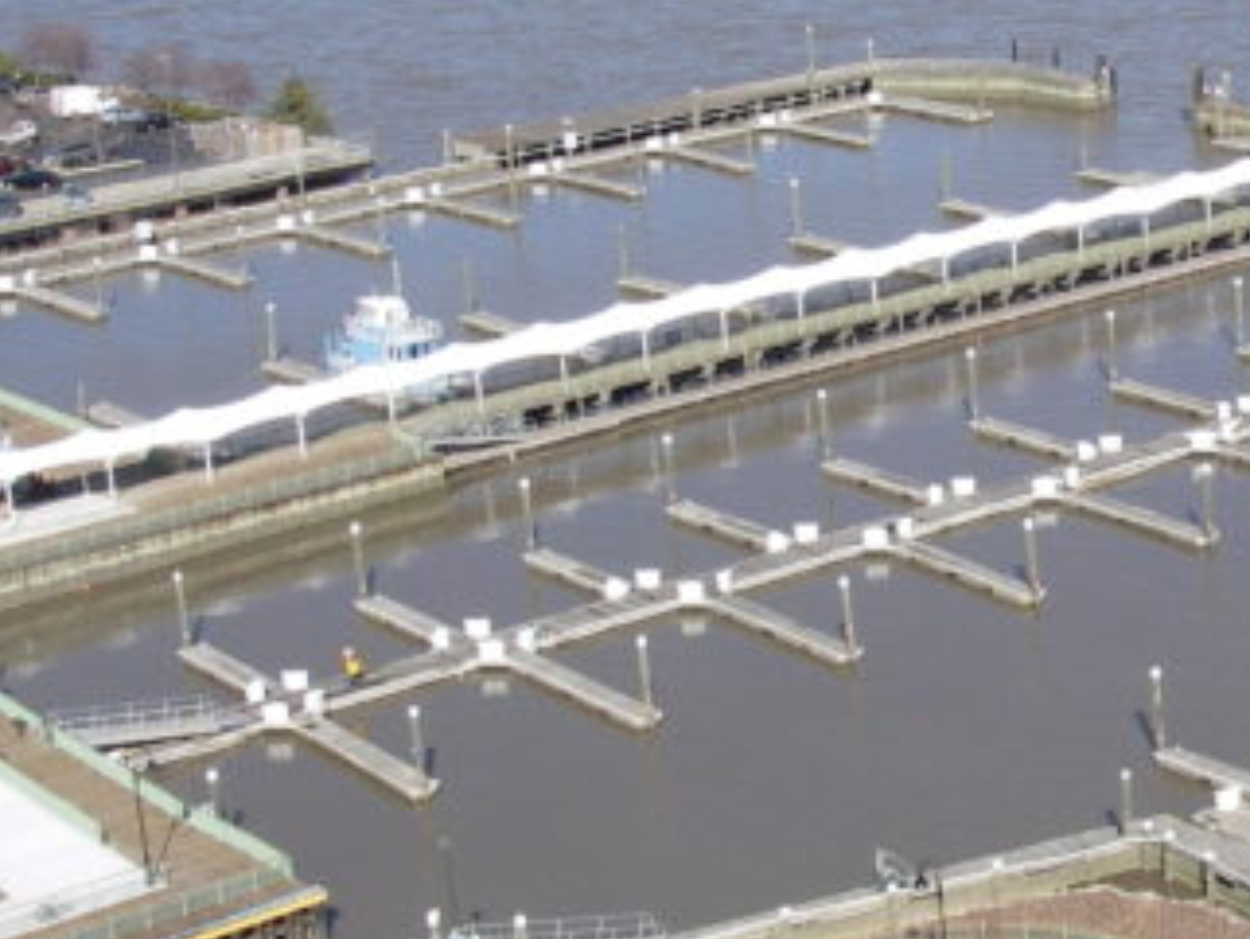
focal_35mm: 91
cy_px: 405
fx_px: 3287
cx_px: 1242
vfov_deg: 16.2
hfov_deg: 20.8
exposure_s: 1/200
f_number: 6.6
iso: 80
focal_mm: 6.3
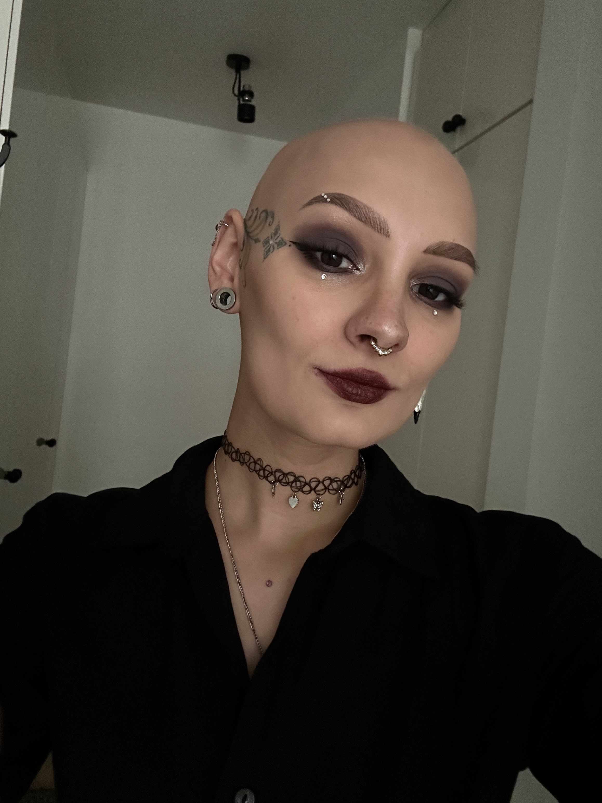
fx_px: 696
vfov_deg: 60.0
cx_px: 301
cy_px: 402
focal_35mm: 30
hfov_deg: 46.8
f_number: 1.9
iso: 320
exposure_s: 1/42
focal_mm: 2.69
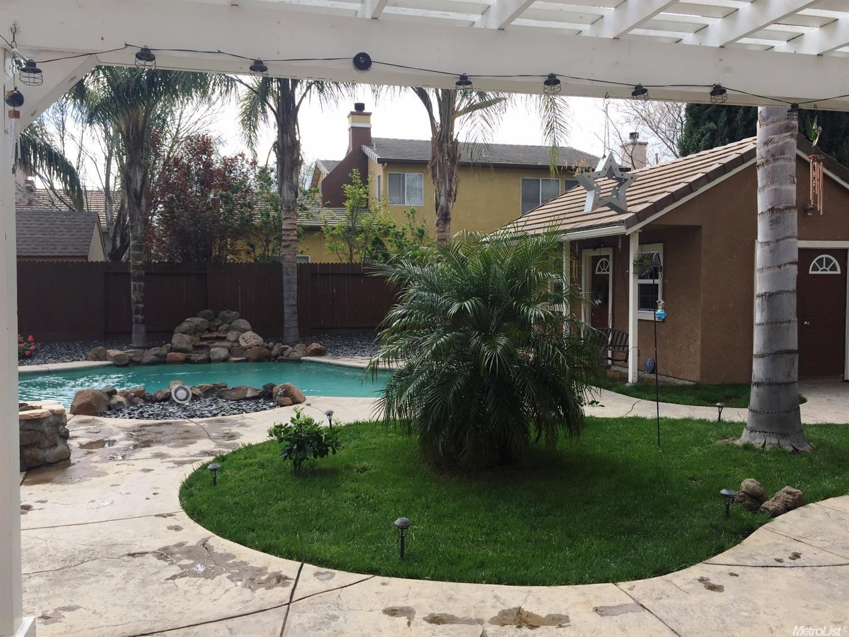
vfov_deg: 48.2
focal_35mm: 29
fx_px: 711
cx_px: 424
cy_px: 318
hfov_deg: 61.7
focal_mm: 4.15
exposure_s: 1/879
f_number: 2.2
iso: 32
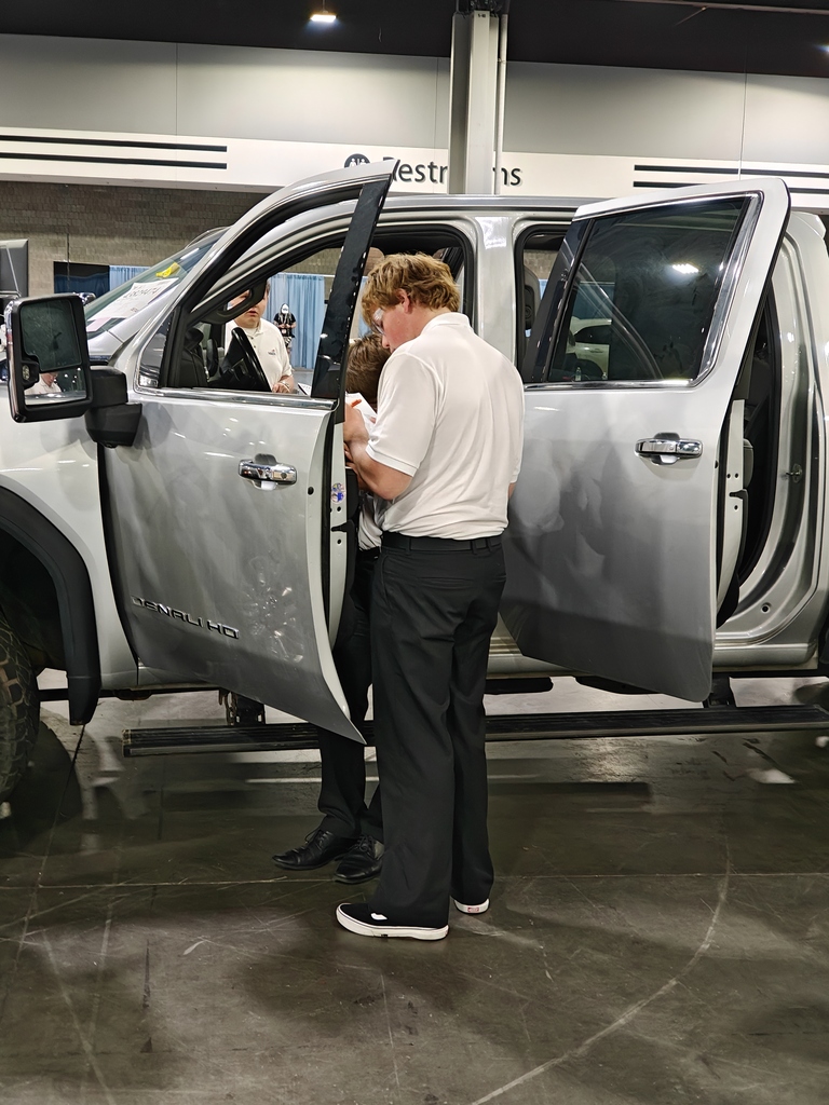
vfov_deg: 42.1
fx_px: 1437
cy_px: 552
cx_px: 414
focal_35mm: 45
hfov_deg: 32.2
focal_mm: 7.1
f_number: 2
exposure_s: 1/45
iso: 800
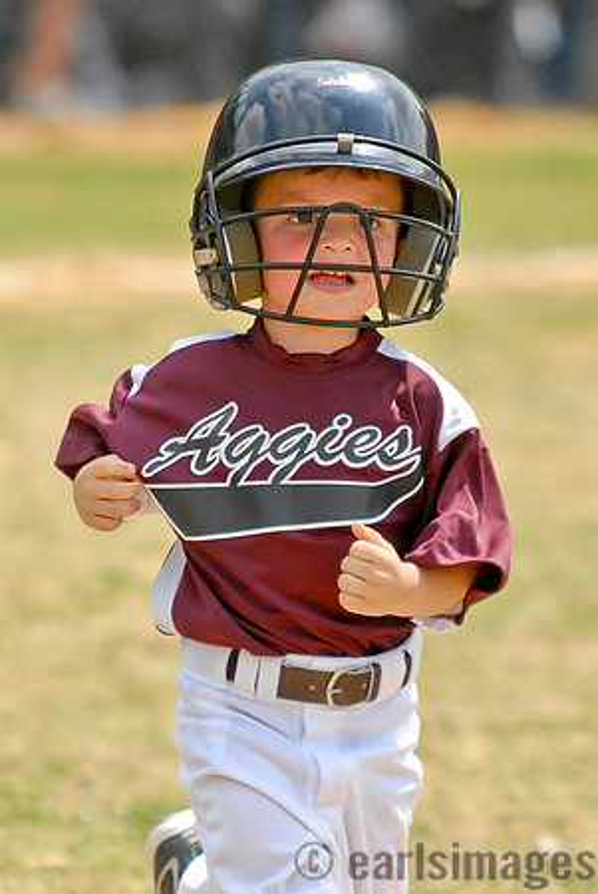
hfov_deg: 5.4
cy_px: 447
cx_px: 299
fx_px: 6339
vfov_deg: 8.1
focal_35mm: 255
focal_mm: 170
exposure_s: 1/8000
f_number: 2.8
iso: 800
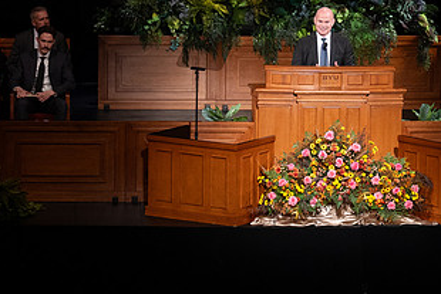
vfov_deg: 2.7
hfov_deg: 4.1
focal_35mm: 504
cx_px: 329
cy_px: 27
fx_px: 6177
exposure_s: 1/320
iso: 1600
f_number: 2.8
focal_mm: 200
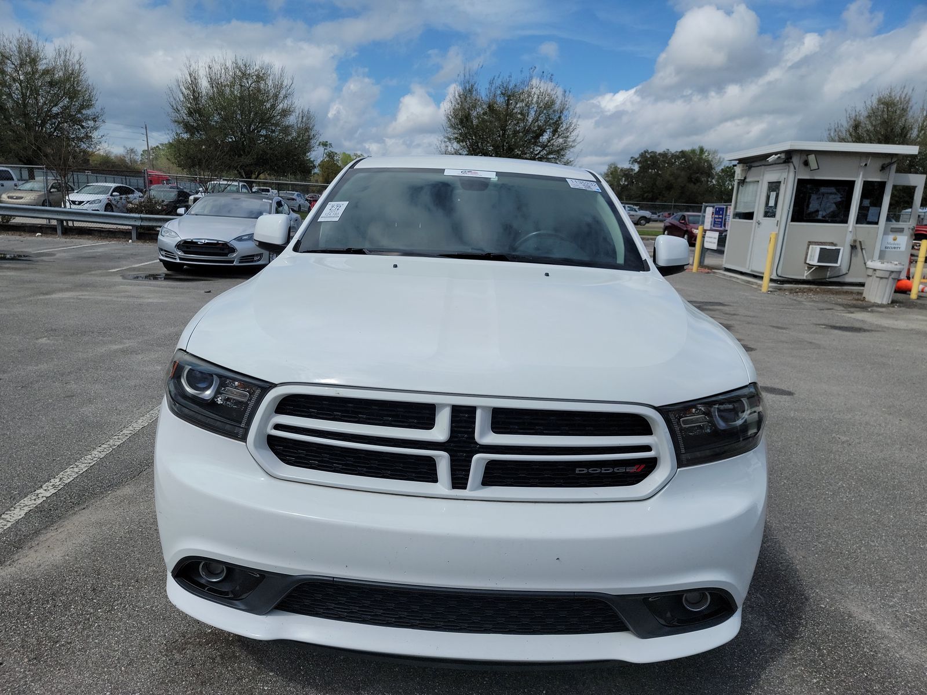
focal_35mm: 24
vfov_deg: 56.8
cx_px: 464
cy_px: 348
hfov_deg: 71.6
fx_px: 643
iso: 50
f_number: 1.8
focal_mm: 6.7
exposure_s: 1/1994
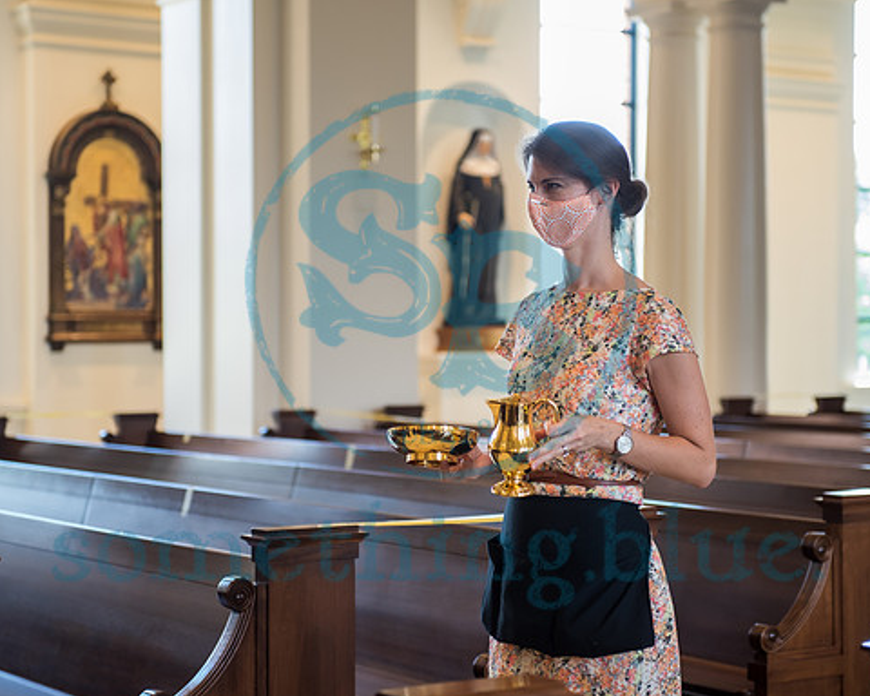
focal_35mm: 81
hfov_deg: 23.6
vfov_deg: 18.9
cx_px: 429
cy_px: 349
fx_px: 2086
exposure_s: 1/160
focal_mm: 70
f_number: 2.8
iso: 1000
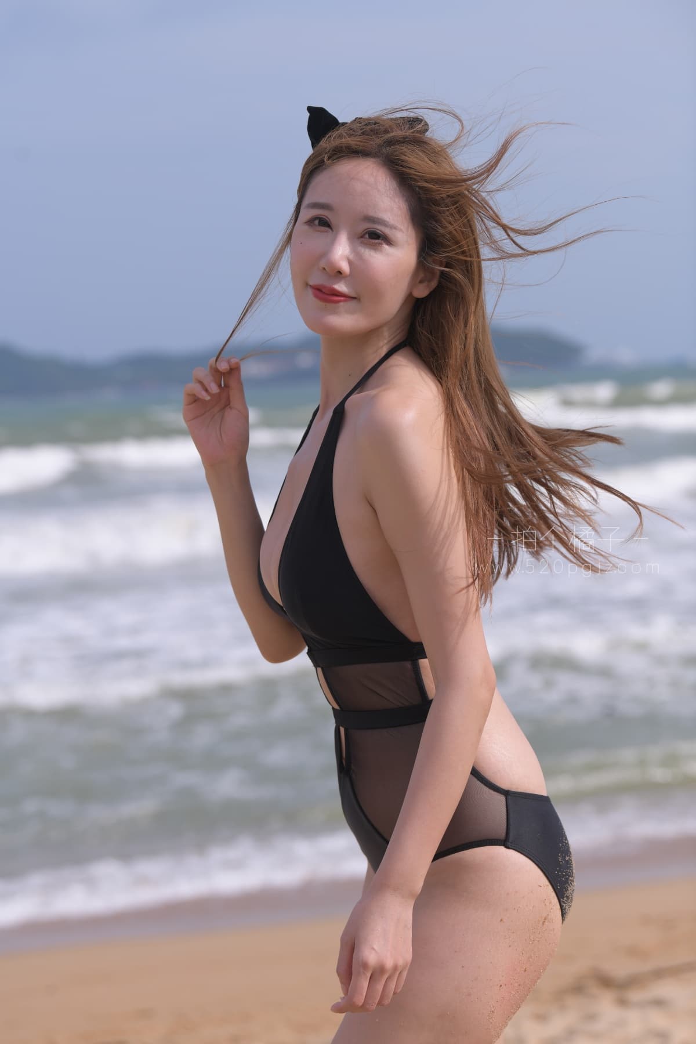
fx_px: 2494
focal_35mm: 86
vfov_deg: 23.6
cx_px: 348
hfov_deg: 15.9
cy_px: 522
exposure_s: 1/1000
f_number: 4.5
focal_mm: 86
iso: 80
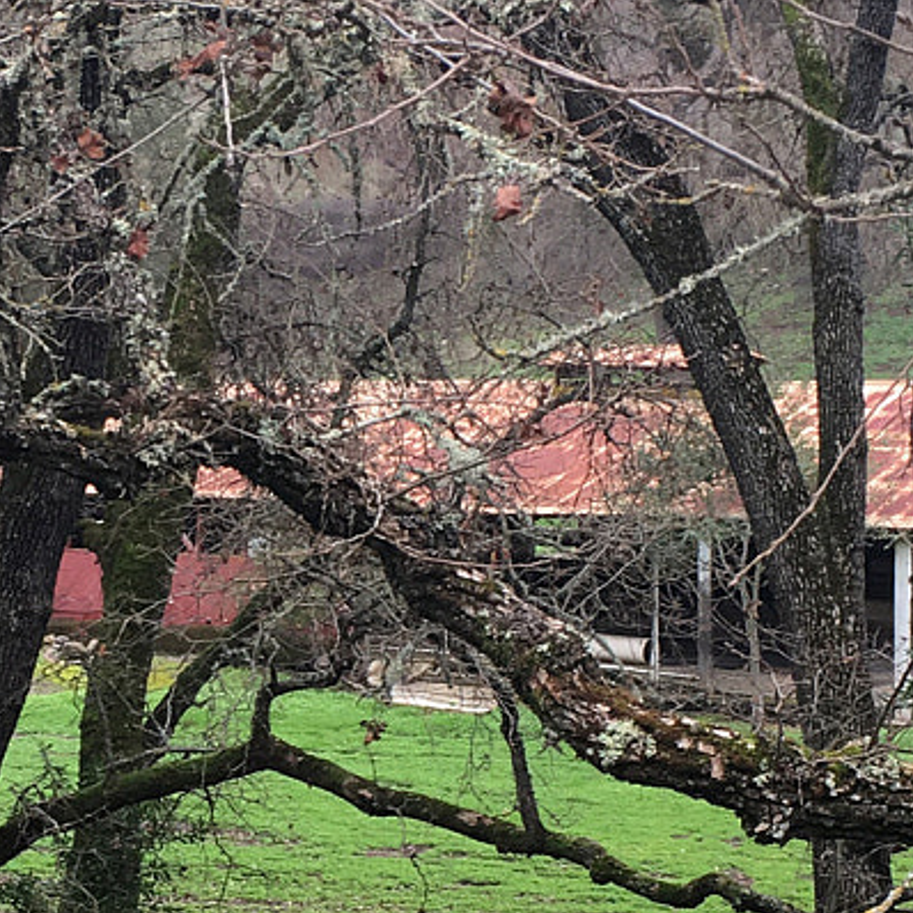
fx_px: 3074
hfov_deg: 16.7
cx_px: 101
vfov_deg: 16.8
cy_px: 677
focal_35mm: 103
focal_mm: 4.15
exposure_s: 1/120
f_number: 2.2
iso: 32
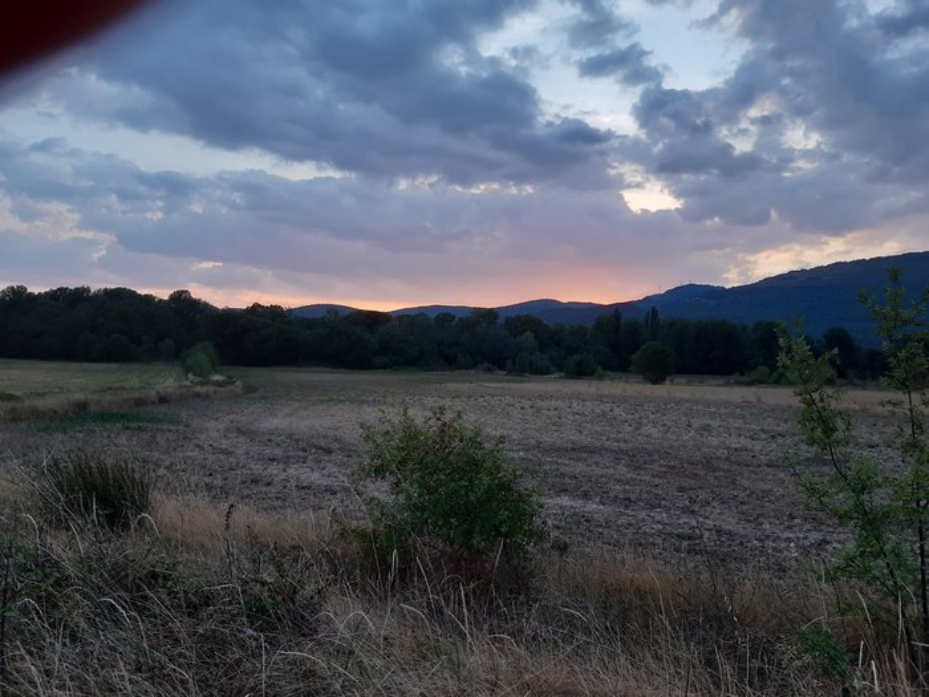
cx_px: 464
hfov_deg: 67.3
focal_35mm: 26
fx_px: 698
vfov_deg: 53.1
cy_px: 348
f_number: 1.7
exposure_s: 1/132
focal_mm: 3.92
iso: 40
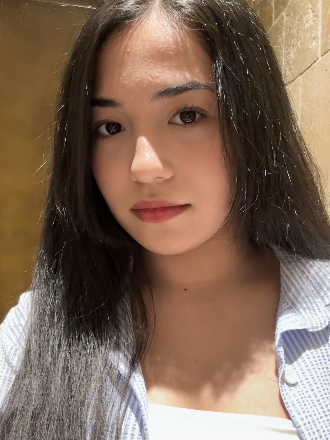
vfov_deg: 60.0
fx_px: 381
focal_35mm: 30
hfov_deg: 46.8
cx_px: 165
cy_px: 220
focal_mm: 2.69
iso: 500
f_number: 1.9
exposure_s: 1/25
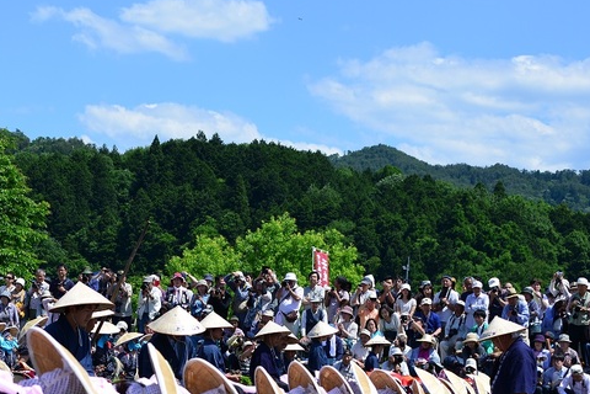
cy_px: 317
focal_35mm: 100
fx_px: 1639
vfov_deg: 13.6
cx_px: 111
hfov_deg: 20.2
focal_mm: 40
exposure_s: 1/1000
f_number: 4.5
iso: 125
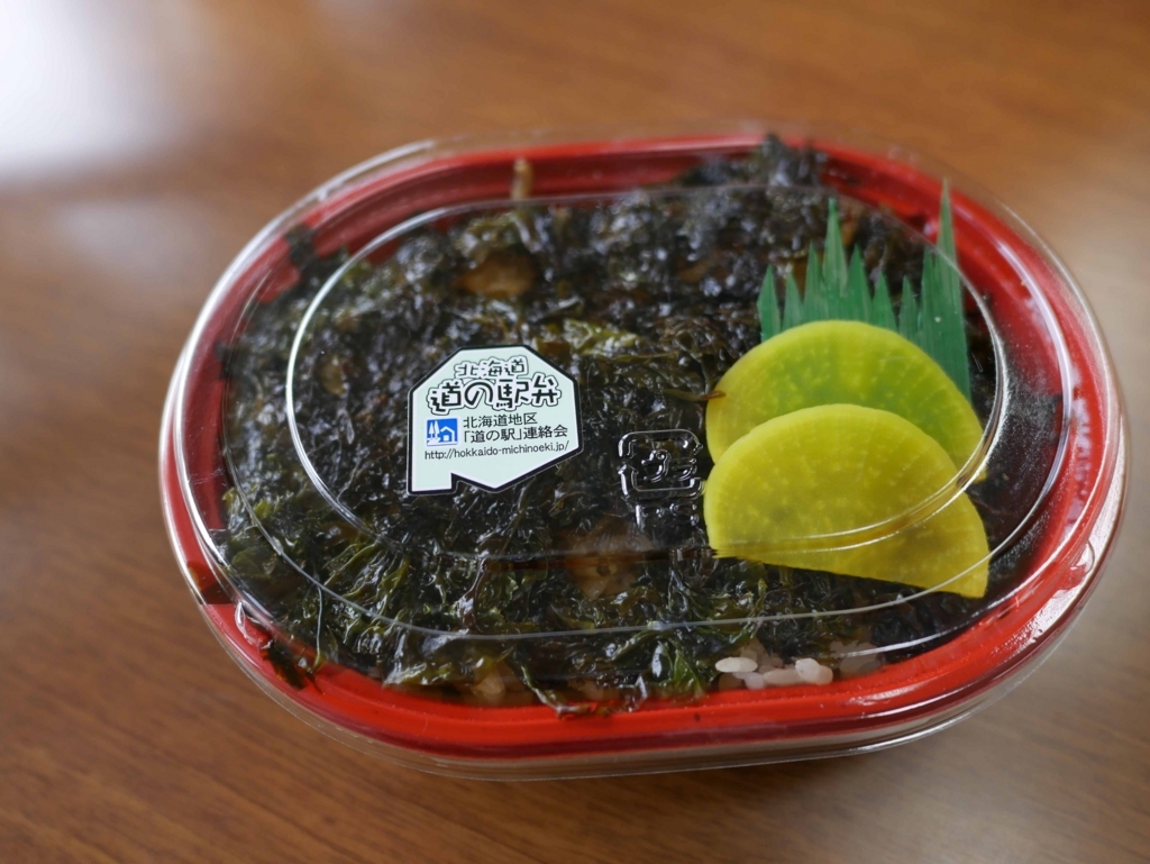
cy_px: 432
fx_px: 997
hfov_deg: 59.9
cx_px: 575
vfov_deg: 46.8
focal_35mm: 30
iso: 200
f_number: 2.2
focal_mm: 15
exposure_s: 1/160
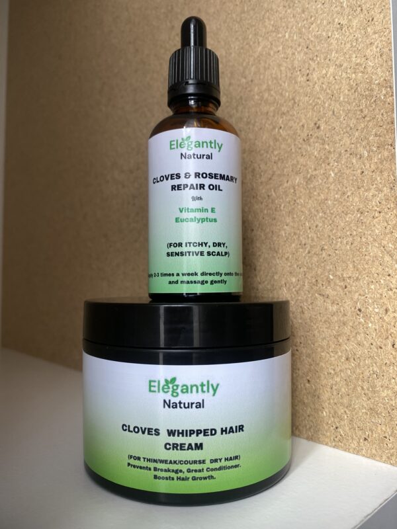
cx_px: 198
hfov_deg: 53.1
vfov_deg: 67.3
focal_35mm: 26
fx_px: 398
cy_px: 264
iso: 125
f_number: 1.8
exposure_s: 1/118
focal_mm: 4.25
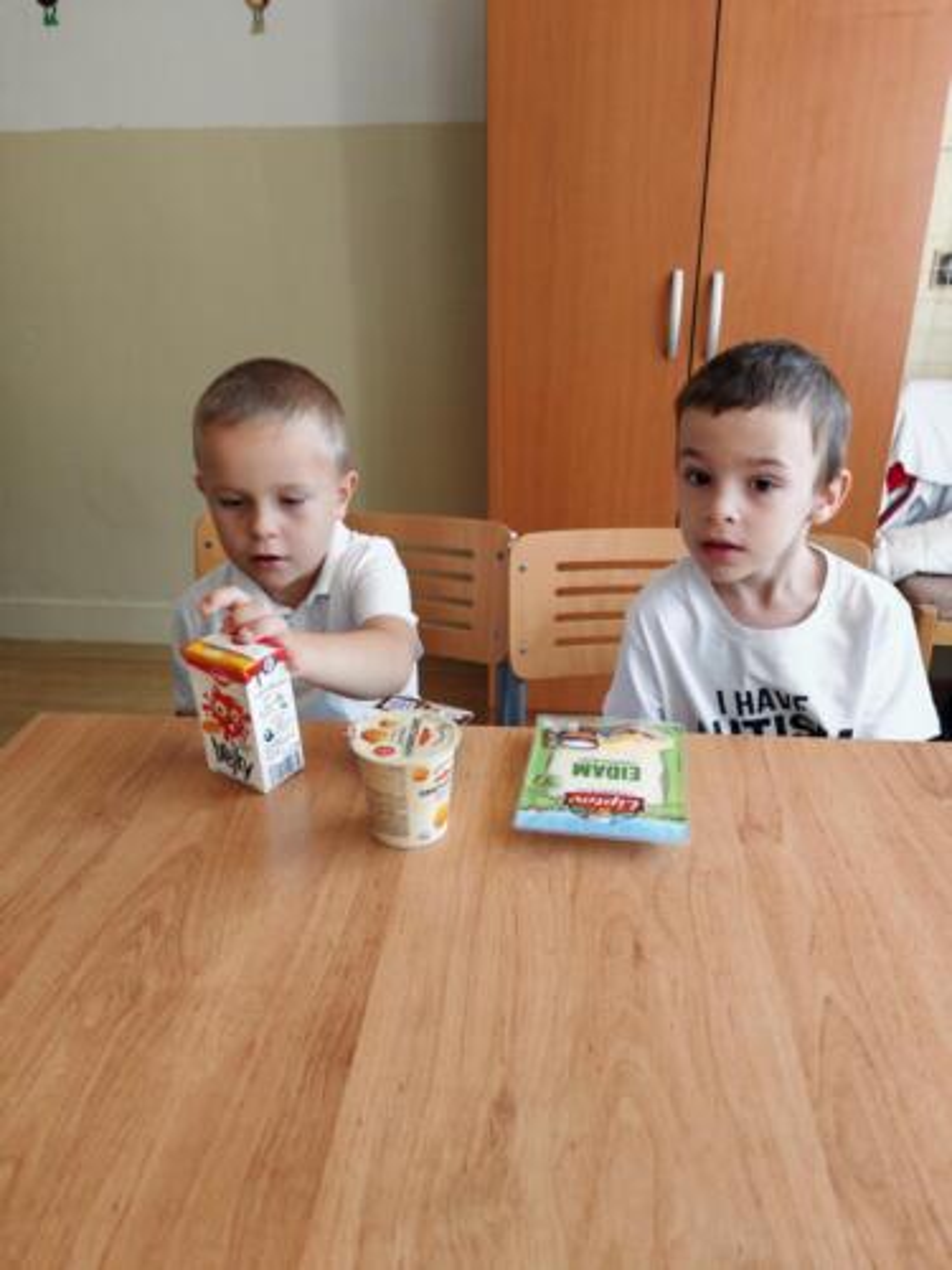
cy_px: 635
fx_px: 990
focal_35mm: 27
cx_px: 476
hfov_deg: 51.4
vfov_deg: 65.3
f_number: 1.9
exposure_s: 1/100
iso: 320
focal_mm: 6.67
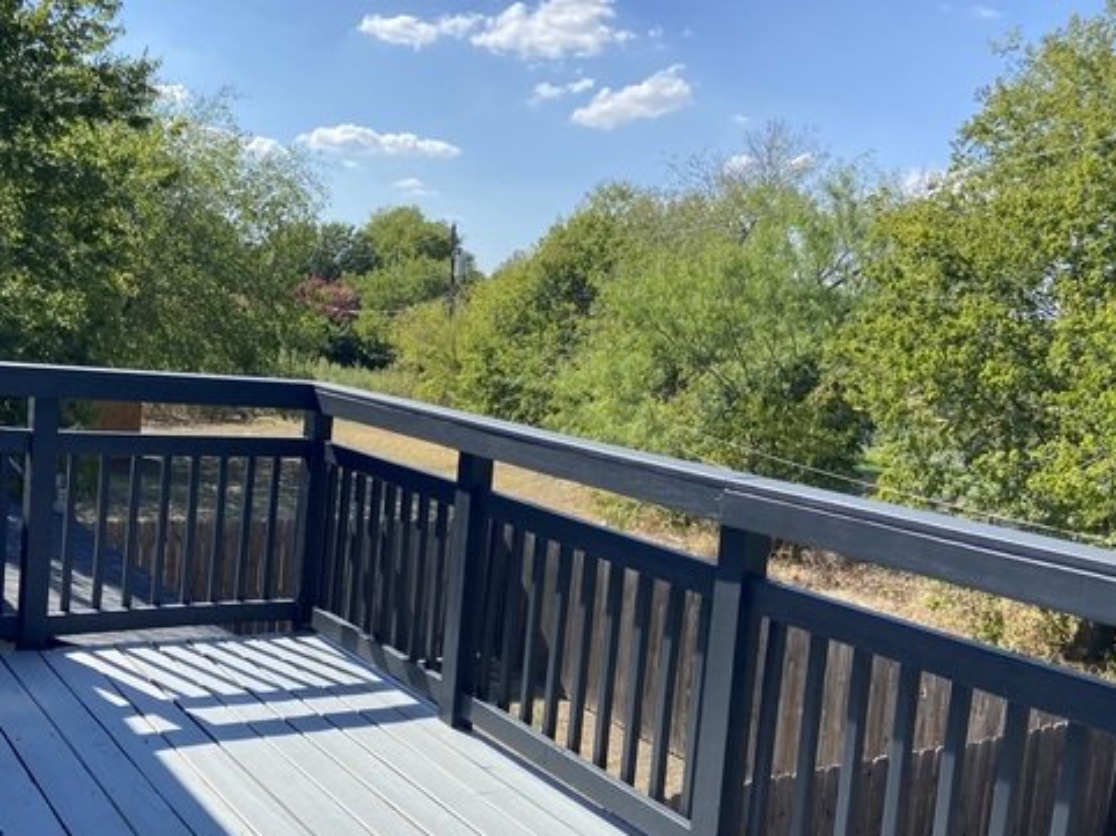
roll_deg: -4.7
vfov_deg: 39.6
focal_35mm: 36
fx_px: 1160
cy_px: 468
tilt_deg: -9.7
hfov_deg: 50.7
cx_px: 402
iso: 32
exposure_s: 1/2105
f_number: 1.8
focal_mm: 4.25
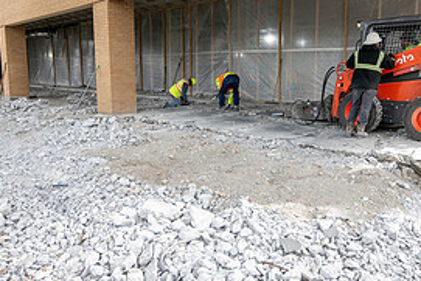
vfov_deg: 43.5
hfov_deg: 61.7
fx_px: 351
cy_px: 116
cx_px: 238
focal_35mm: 30
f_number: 4
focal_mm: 14
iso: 100
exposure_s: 1/250
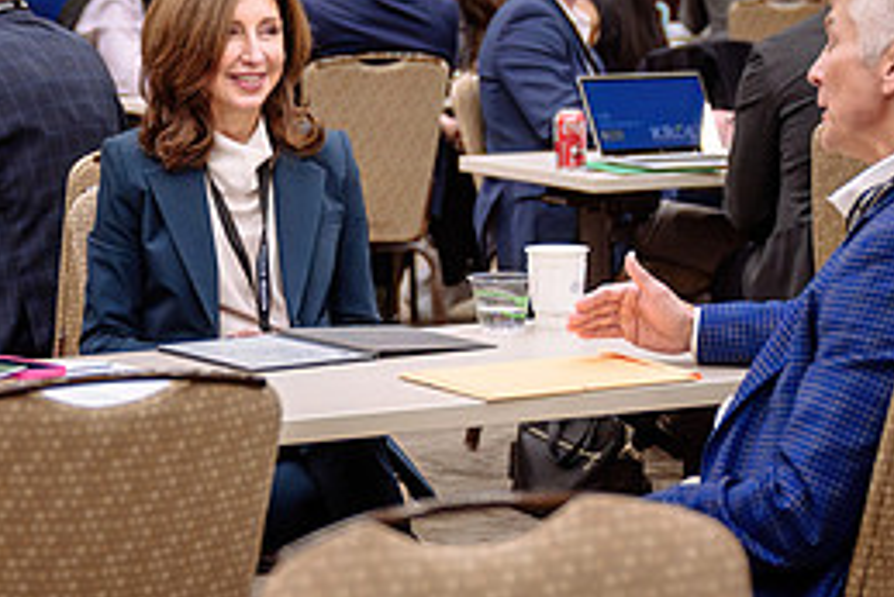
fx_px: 3131
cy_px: 232
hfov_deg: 16.2
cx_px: 317
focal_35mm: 126
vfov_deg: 10.9
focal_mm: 53
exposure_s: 1/80
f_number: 2.8
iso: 1000
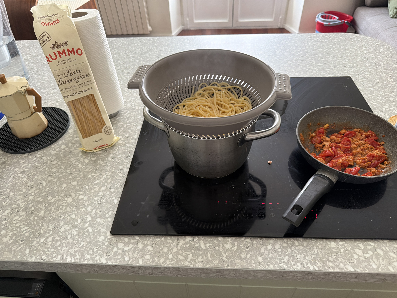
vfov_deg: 56.8
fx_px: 275
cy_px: 149
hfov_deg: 71.6
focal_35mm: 24
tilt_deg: -45.4
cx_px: 198
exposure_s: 1/60
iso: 320
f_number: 1.78
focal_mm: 6.76
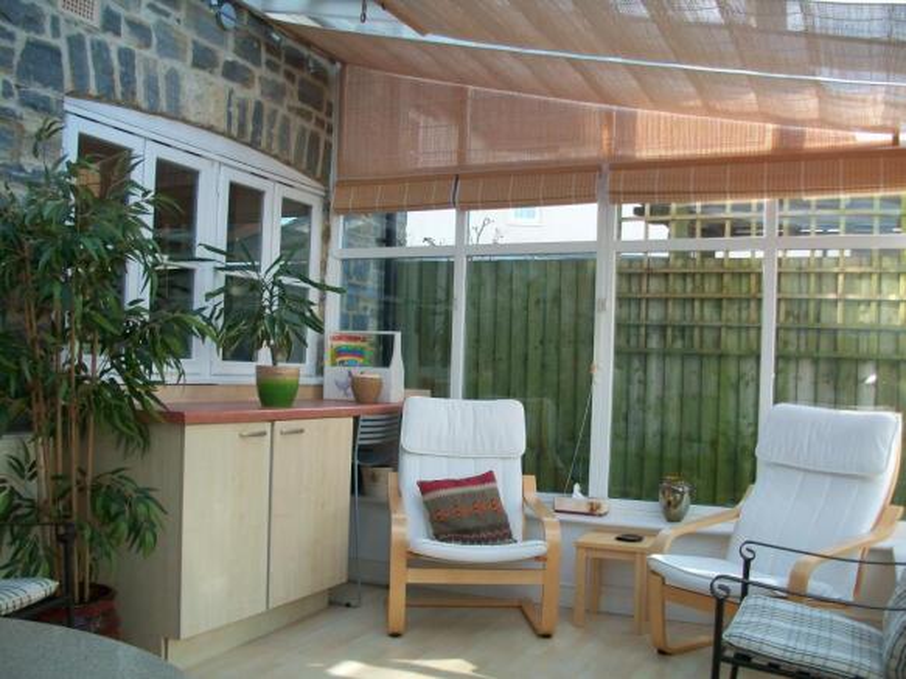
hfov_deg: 54.0
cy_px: 340
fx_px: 890
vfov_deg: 41.8
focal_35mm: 34
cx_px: 453
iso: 80
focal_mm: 5.7
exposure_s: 1/160
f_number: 2.8
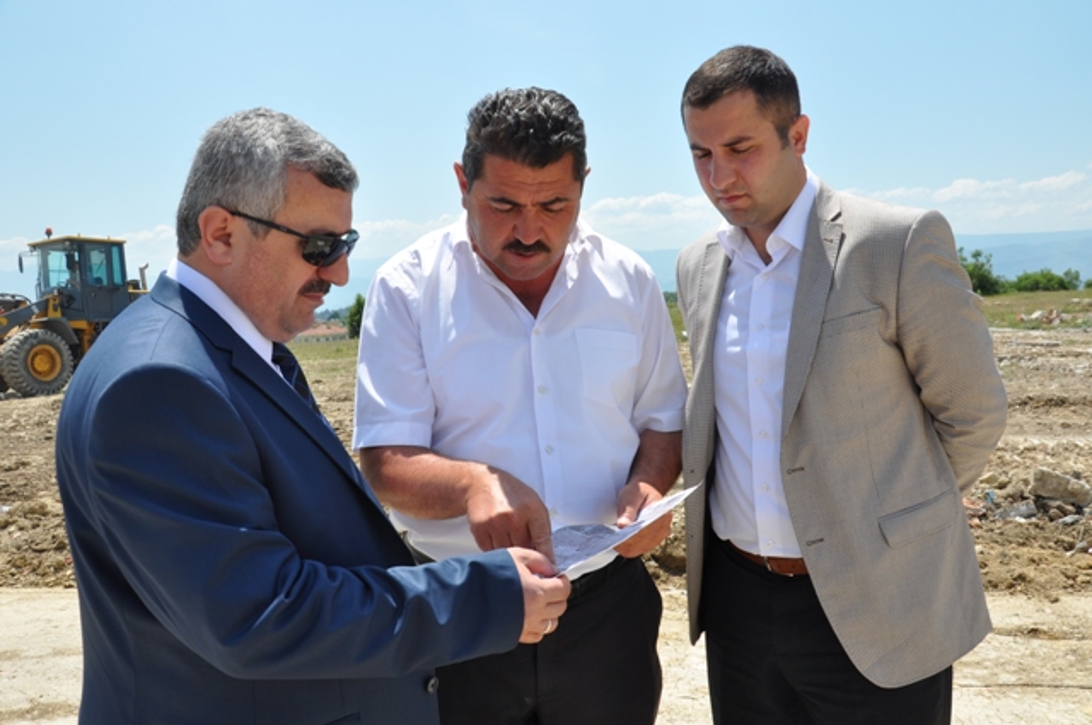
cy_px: 362
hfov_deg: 57.3
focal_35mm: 33
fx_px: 1000
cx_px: 546
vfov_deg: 39.9
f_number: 9
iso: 200
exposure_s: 1/320
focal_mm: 22
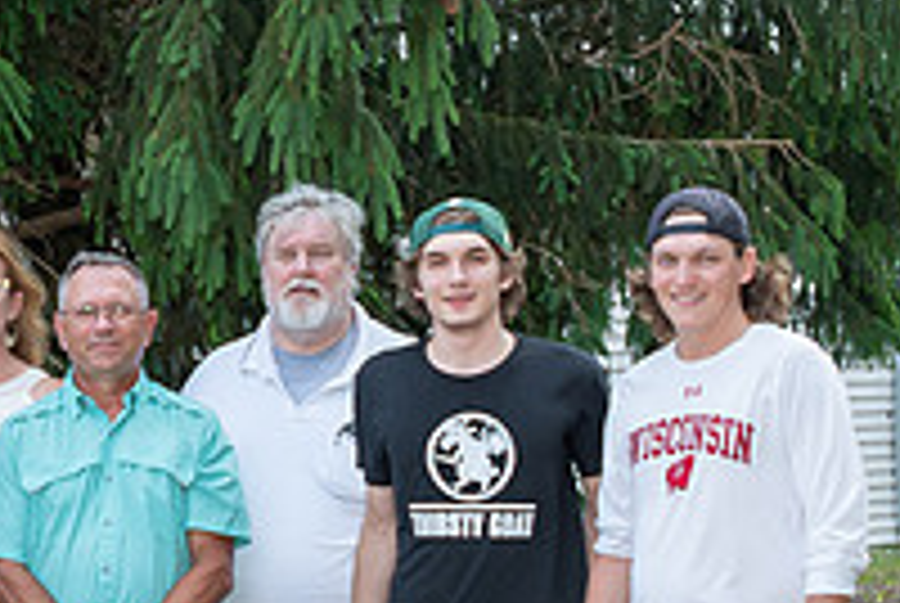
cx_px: -274
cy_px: 573
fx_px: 3054
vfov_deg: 11.2
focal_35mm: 122
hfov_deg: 15.9
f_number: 4
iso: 125
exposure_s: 1/200
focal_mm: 24
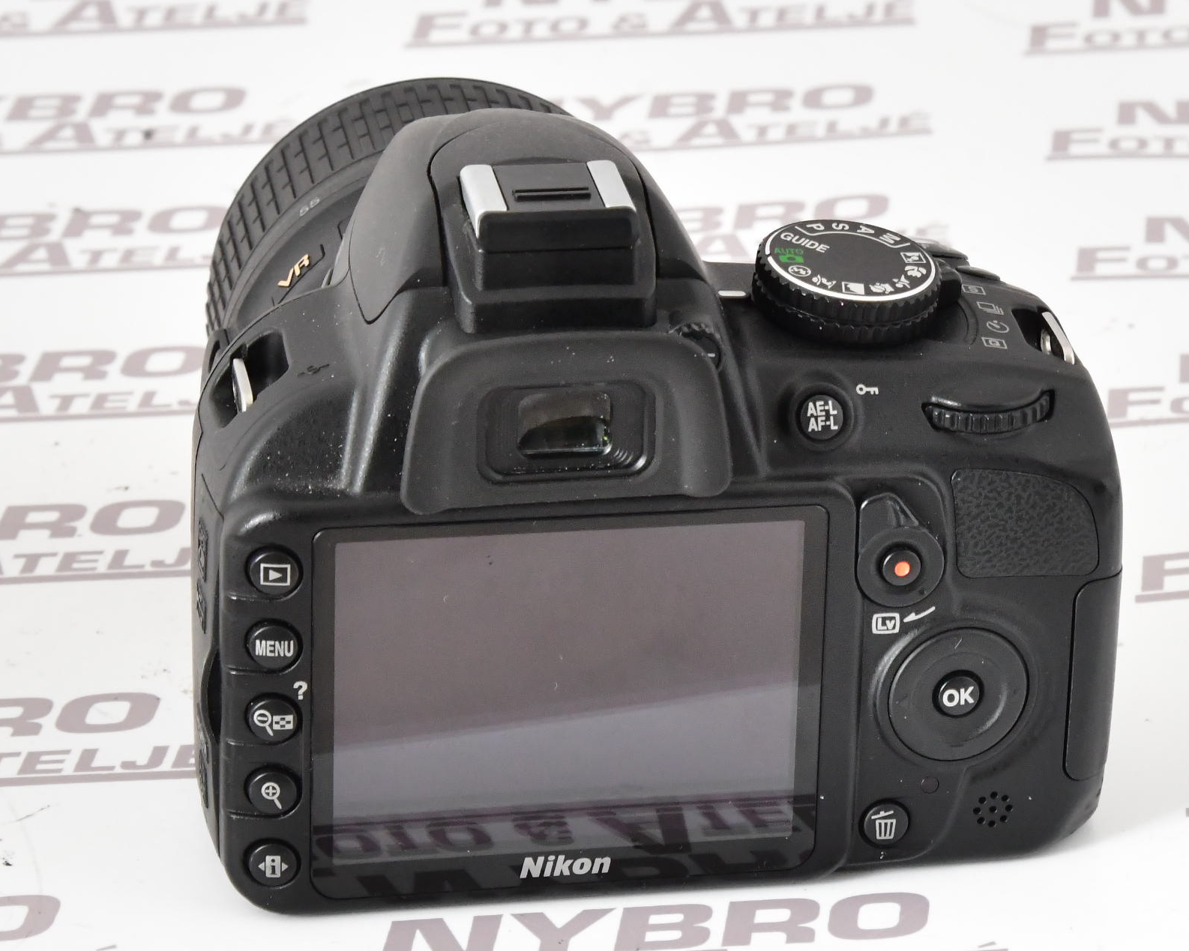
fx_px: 2639
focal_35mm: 75
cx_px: 646
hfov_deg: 25.4
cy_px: 477
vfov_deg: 20.4
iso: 3200
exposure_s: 1/60
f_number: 11
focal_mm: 66
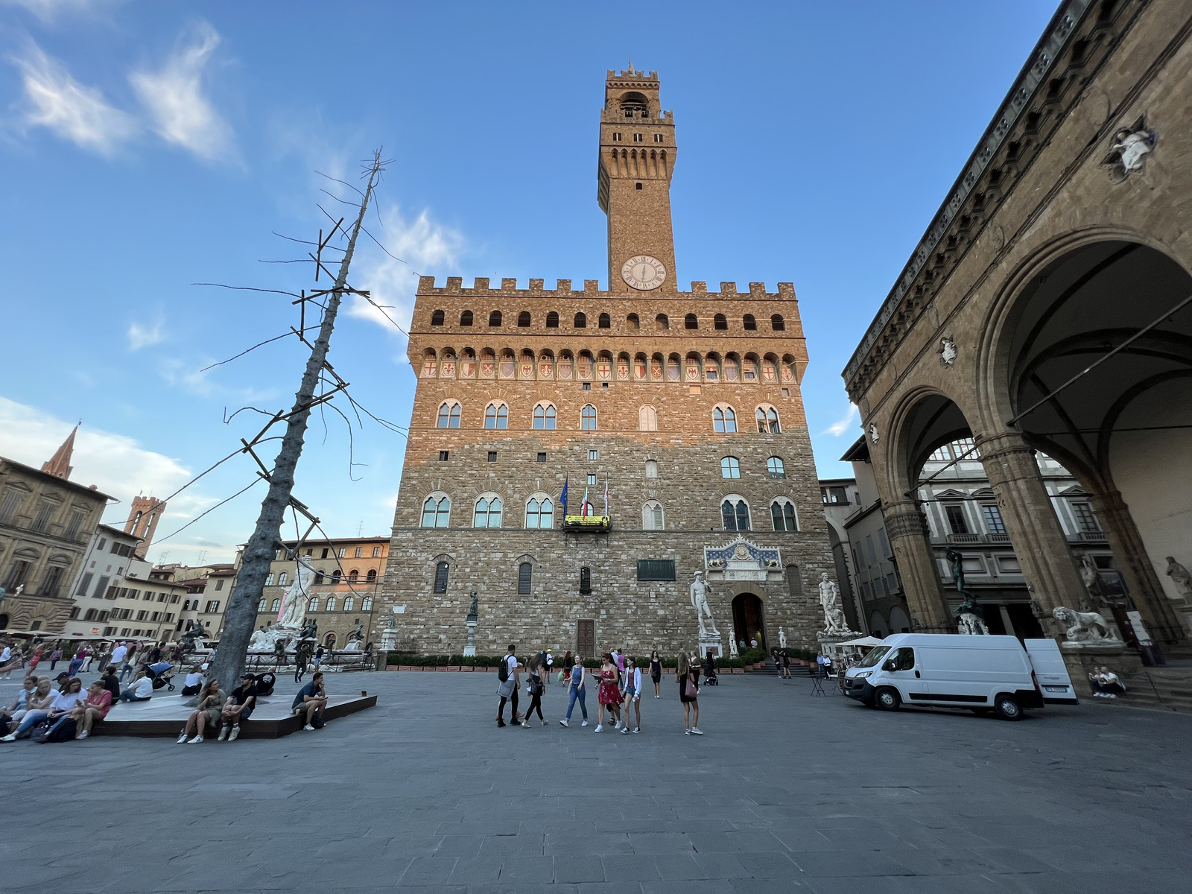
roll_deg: +0.4
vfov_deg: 89.9
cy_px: 447
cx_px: 596
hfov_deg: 106.2
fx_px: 448
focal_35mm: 13
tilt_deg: +23.3
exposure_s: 1/158
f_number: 1.8
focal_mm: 1.57
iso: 32
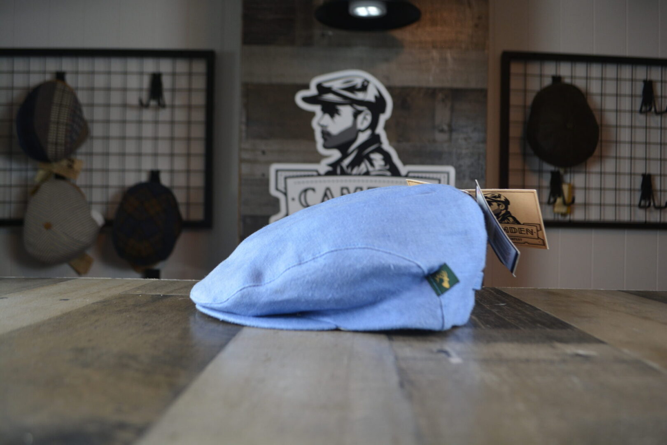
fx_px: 556
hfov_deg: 61.9
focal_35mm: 30
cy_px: 222
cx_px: 334
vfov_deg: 43.6
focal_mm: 20
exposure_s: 1/60
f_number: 4
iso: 450
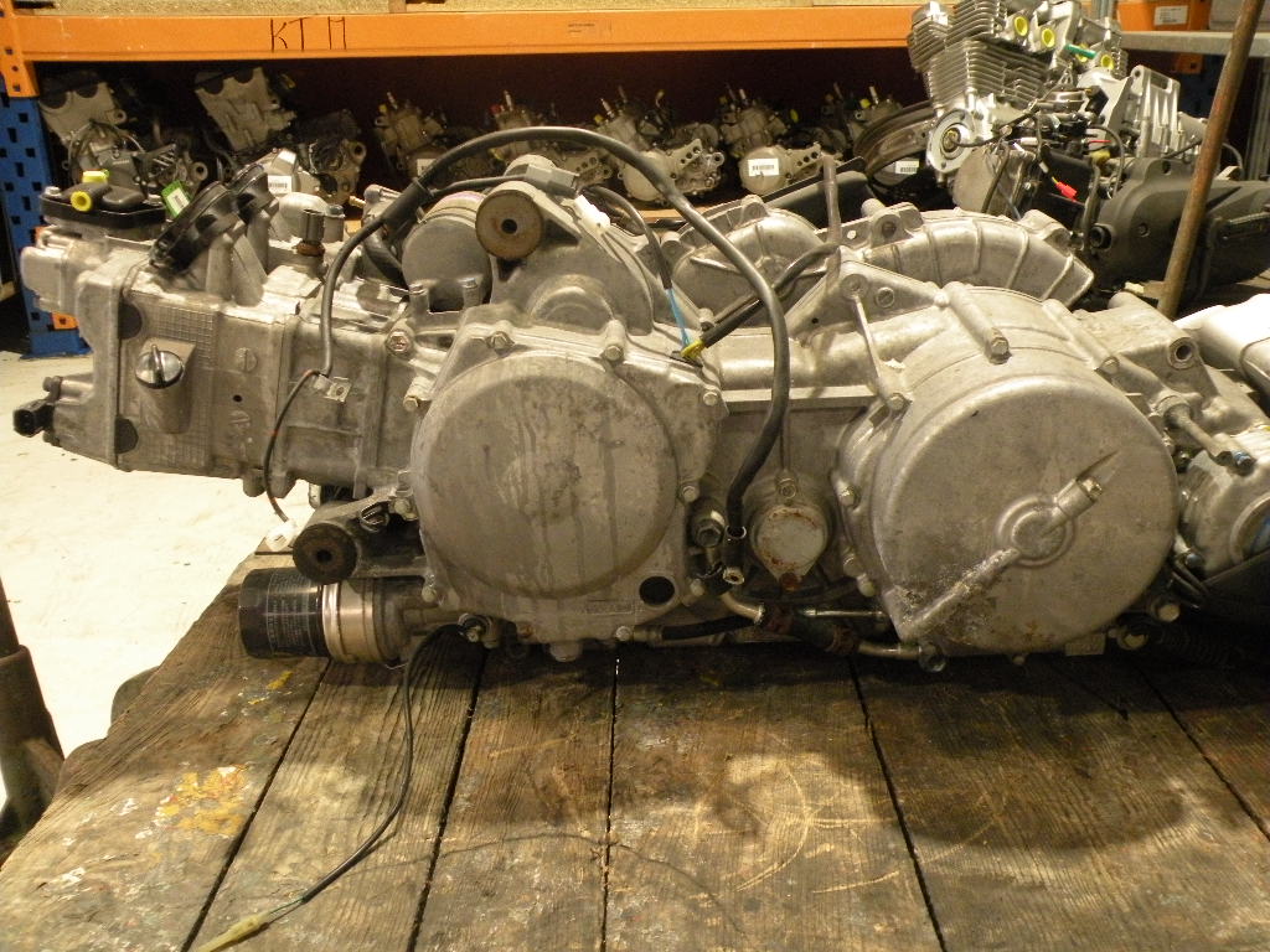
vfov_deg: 42.9
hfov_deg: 55.4
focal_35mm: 33
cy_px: 476
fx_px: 1211
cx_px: 635
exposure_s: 1/51
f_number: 3.2
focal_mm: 5.8
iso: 400
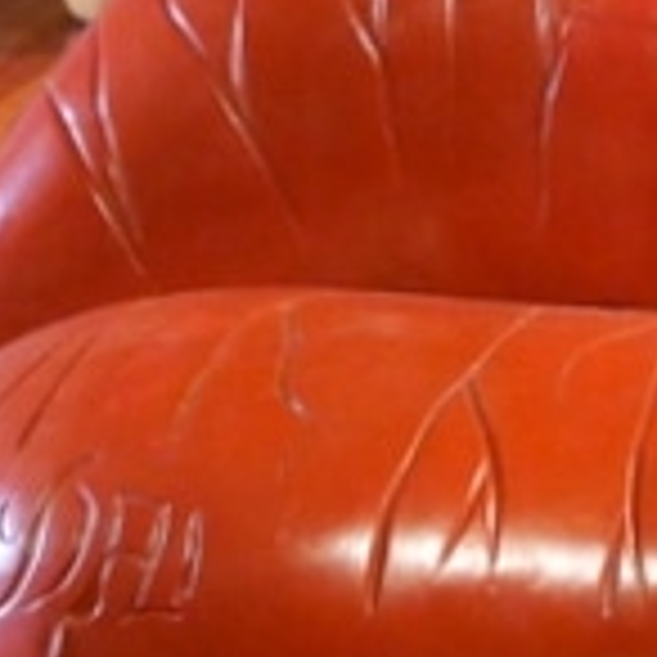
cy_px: -297
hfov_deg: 11.8
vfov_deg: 11.6
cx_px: 778
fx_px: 3114
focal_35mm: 145
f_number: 3.8
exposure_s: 1/15
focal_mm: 15
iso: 3200
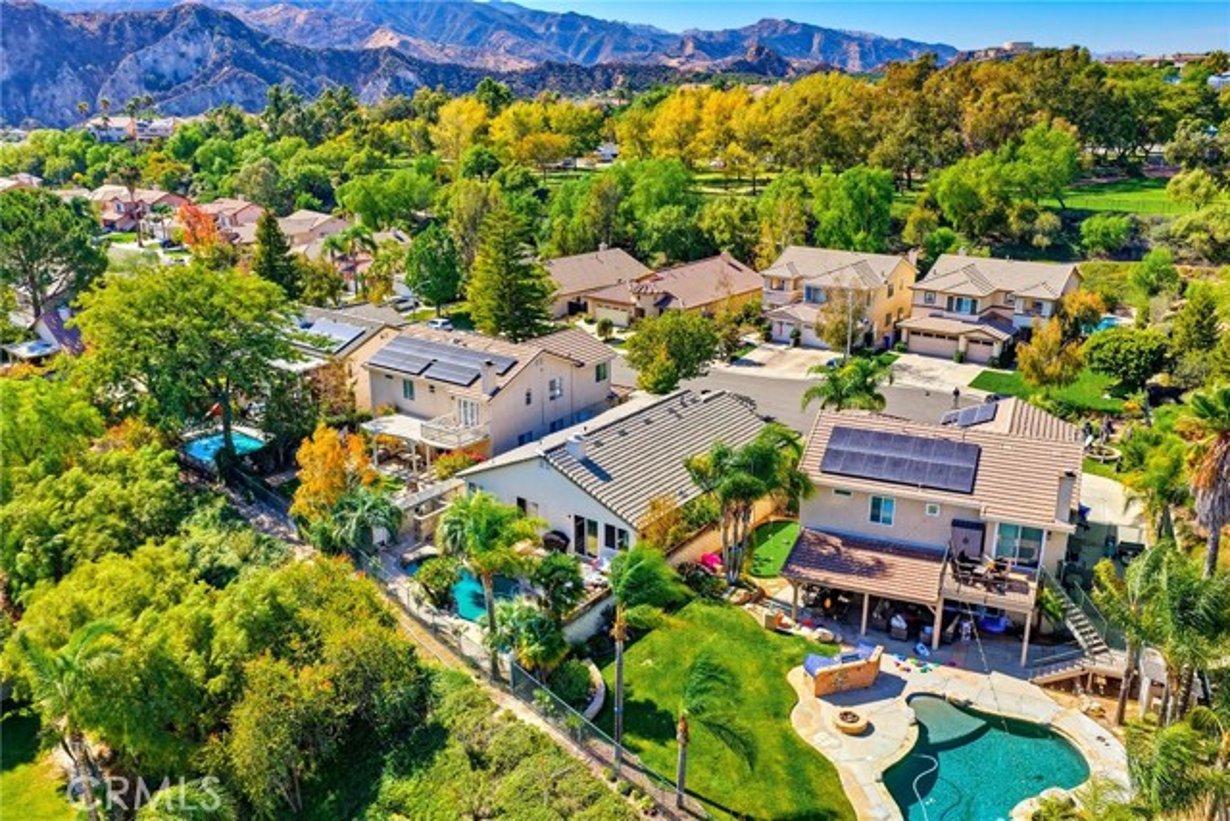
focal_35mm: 28
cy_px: 410
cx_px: 615
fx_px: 957
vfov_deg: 46.4
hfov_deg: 65.5
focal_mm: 14.4
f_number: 2.8
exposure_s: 1/800
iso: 250
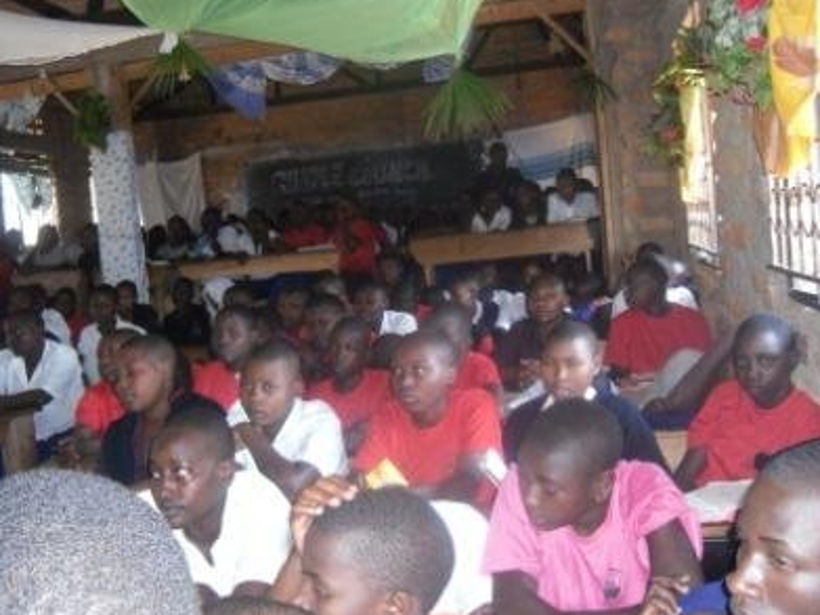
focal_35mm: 39
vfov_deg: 36.8
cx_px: 386
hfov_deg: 47.9
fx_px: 924
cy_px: 304
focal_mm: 6
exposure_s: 1/45
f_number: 2.8
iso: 400
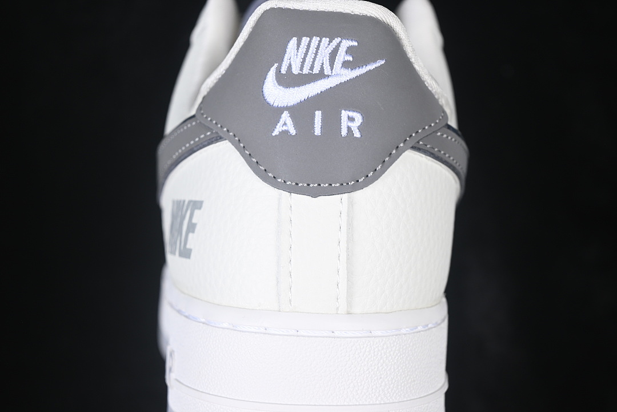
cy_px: 206
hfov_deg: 27.0
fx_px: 1285
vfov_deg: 18.2
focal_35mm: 75
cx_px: 308
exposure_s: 1/80
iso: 160
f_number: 7.1
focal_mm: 50
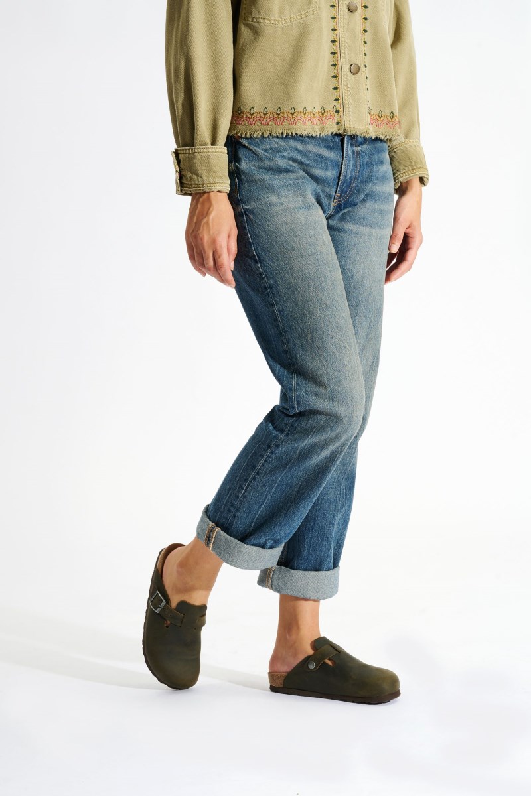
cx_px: 266
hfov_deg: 22.6
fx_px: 1327
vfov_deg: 33.4
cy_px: 398
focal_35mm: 60
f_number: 11
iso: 100
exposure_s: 1/160
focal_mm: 60
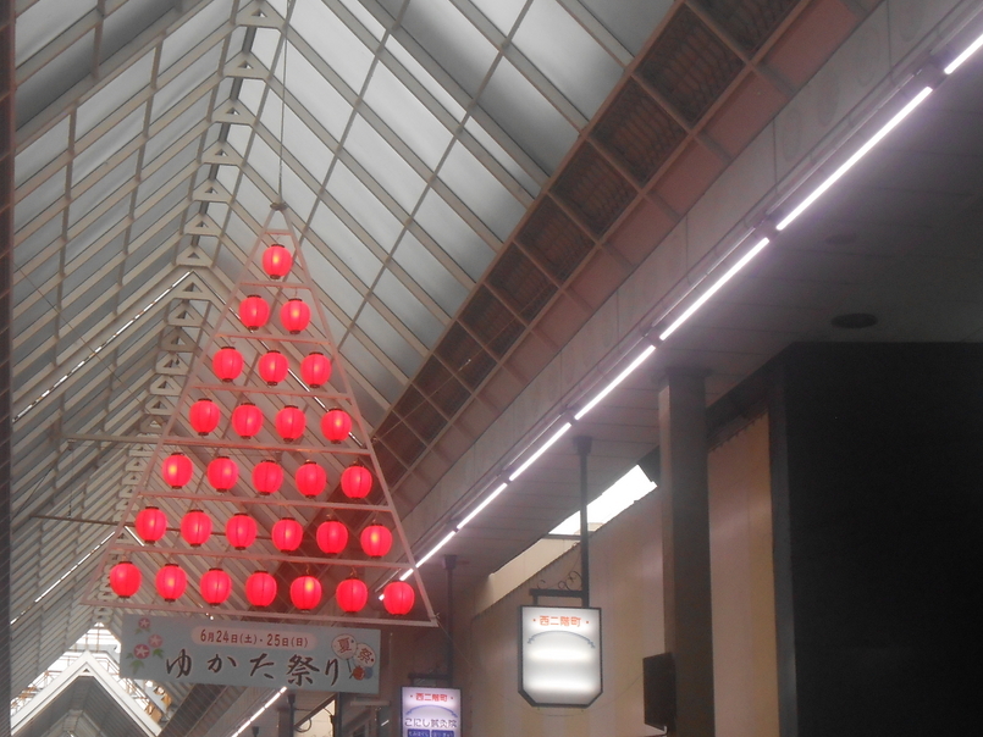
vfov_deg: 20.2
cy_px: 390
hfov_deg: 26.5
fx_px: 2073
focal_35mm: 73
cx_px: 293
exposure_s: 1/60
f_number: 4.8
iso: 200
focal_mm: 8.8
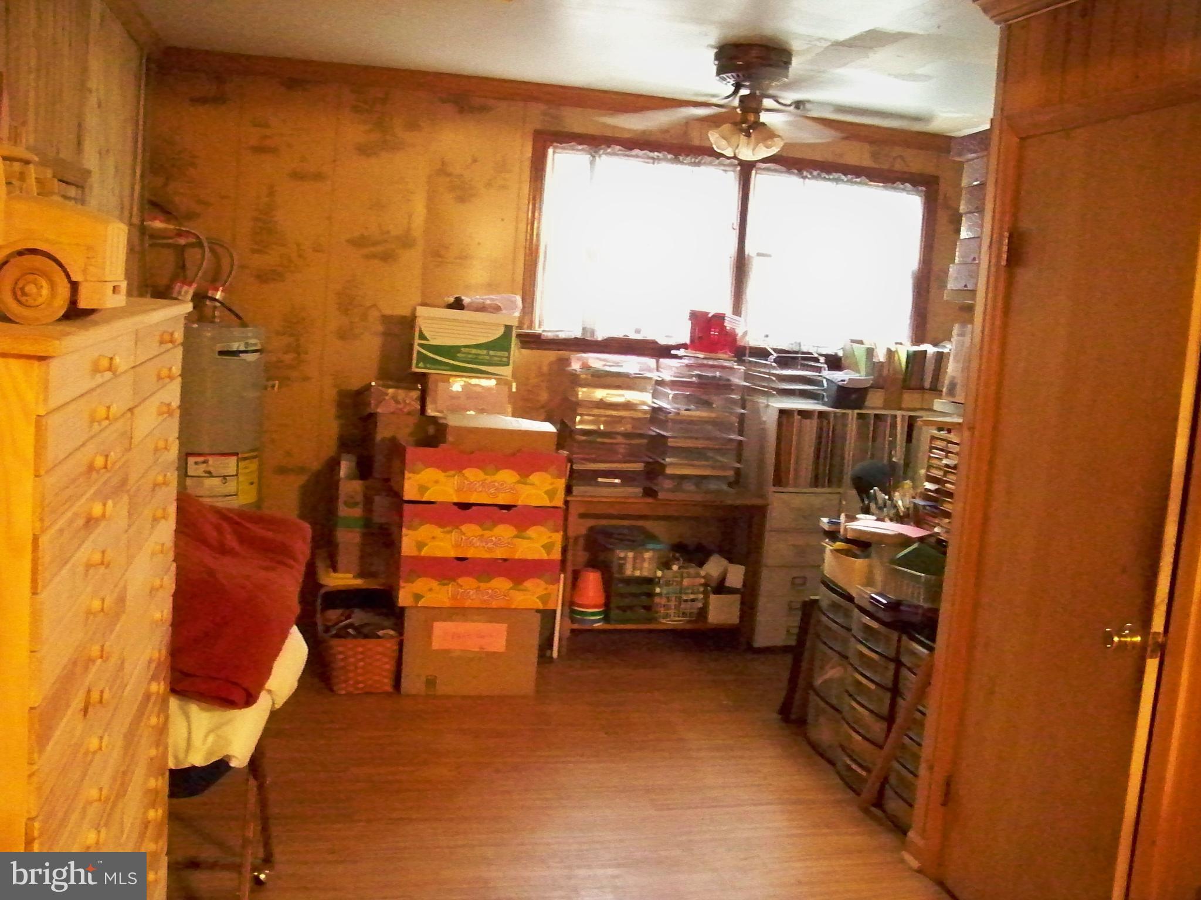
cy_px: 450
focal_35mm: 33
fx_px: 1145
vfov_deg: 42.9
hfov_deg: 55.4
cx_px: 600
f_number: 2.8
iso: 3200
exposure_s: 1/30
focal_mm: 5.85
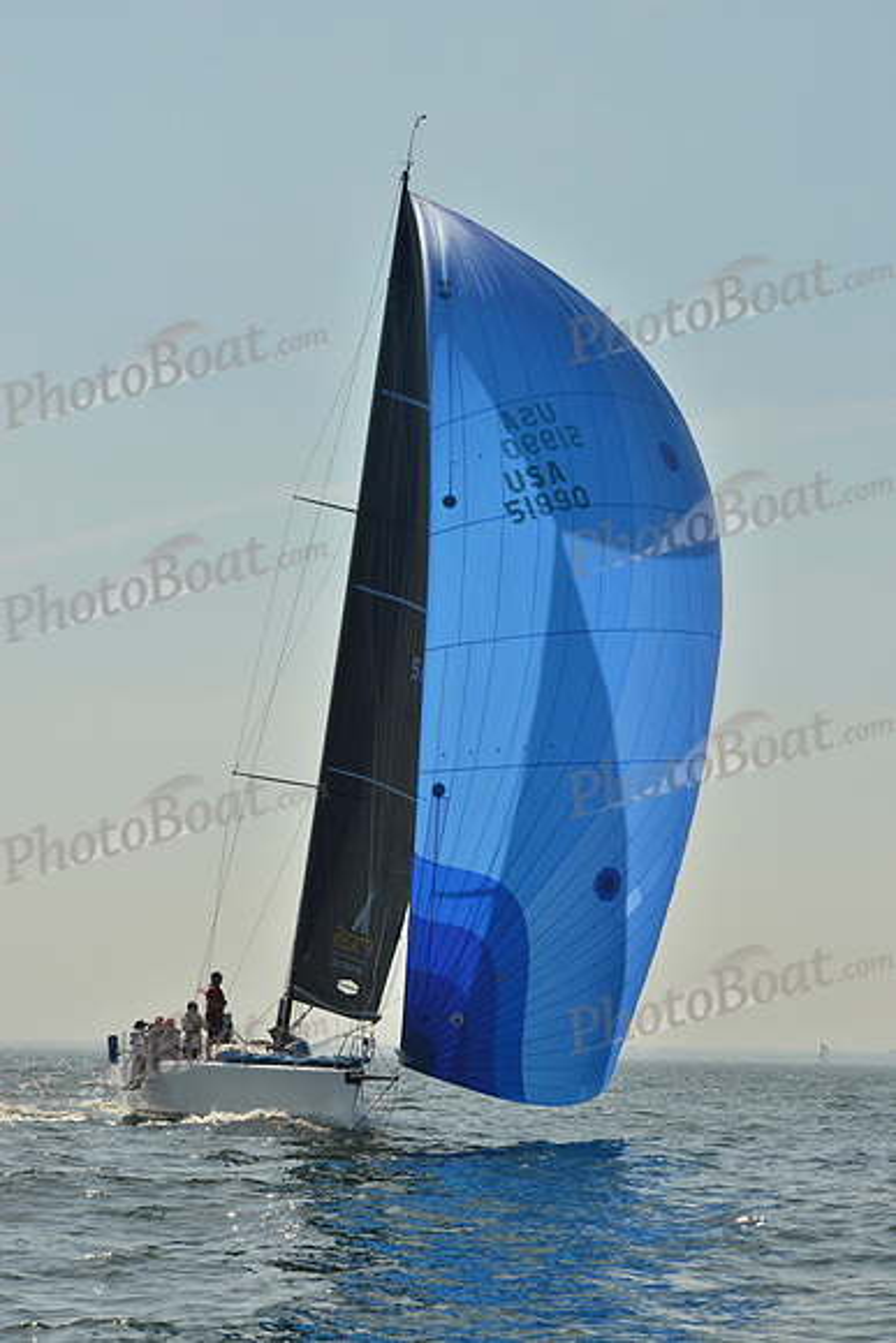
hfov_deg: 15.2
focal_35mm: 90
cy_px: 672
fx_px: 3358
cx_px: 448
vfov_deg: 22.6
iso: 200
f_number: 9
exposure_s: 1/1250
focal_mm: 90
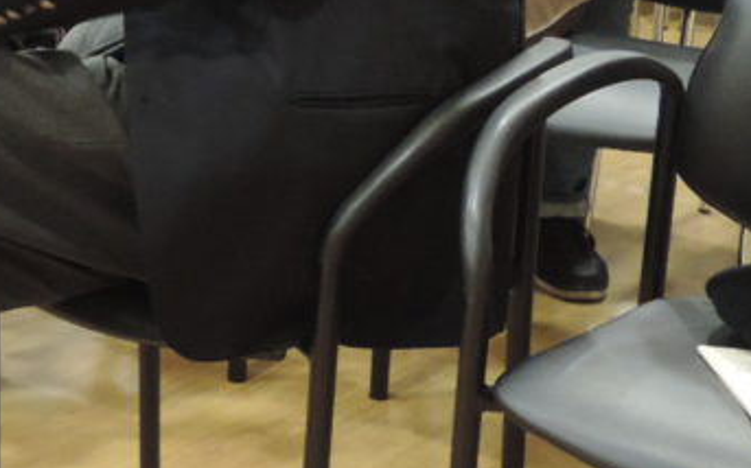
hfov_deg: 14.7
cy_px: 24
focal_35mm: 136
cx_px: -241
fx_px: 2782
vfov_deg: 9.6
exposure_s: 1/13
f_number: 3.4
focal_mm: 7.6
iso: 640
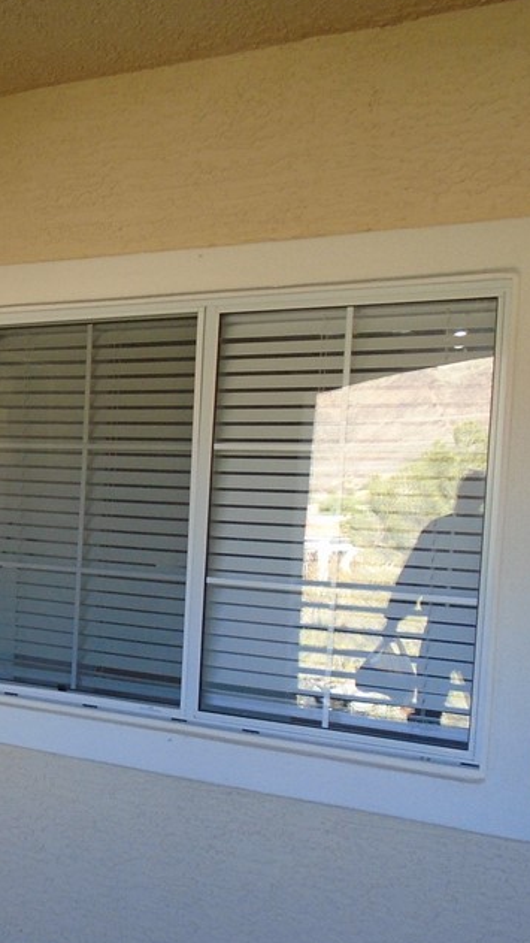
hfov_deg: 23.2
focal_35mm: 46
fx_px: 1149
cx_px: -145
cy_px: 553
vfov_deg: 44.4
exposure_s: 1/100
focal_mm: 4.6
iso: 200
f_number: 3.2
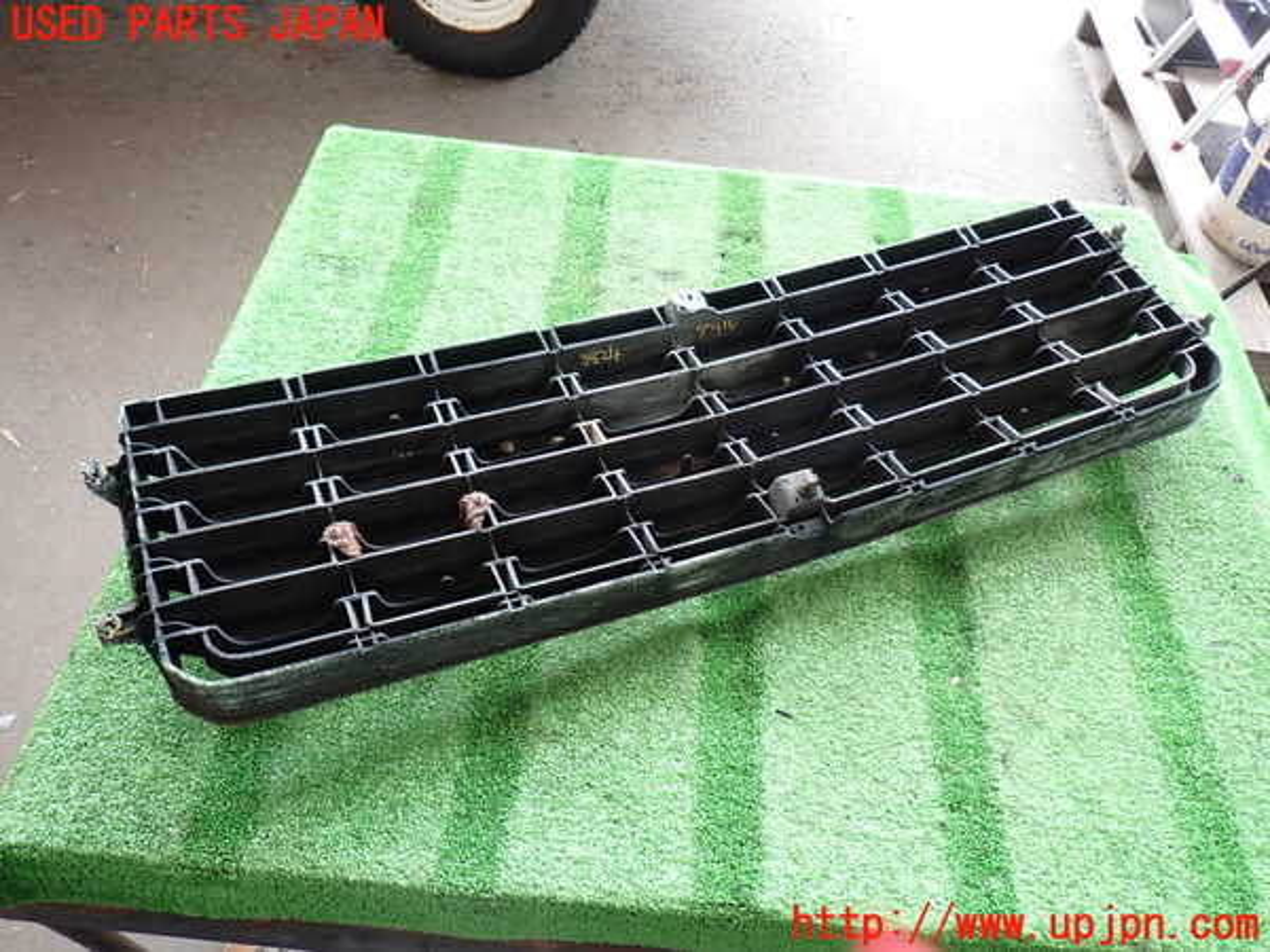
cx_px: 635
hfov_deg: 69.4
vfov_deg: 54.9
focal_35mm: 25
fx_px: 917
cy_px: 476
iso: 160
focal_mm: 4.5
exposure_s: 1/60
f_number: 2
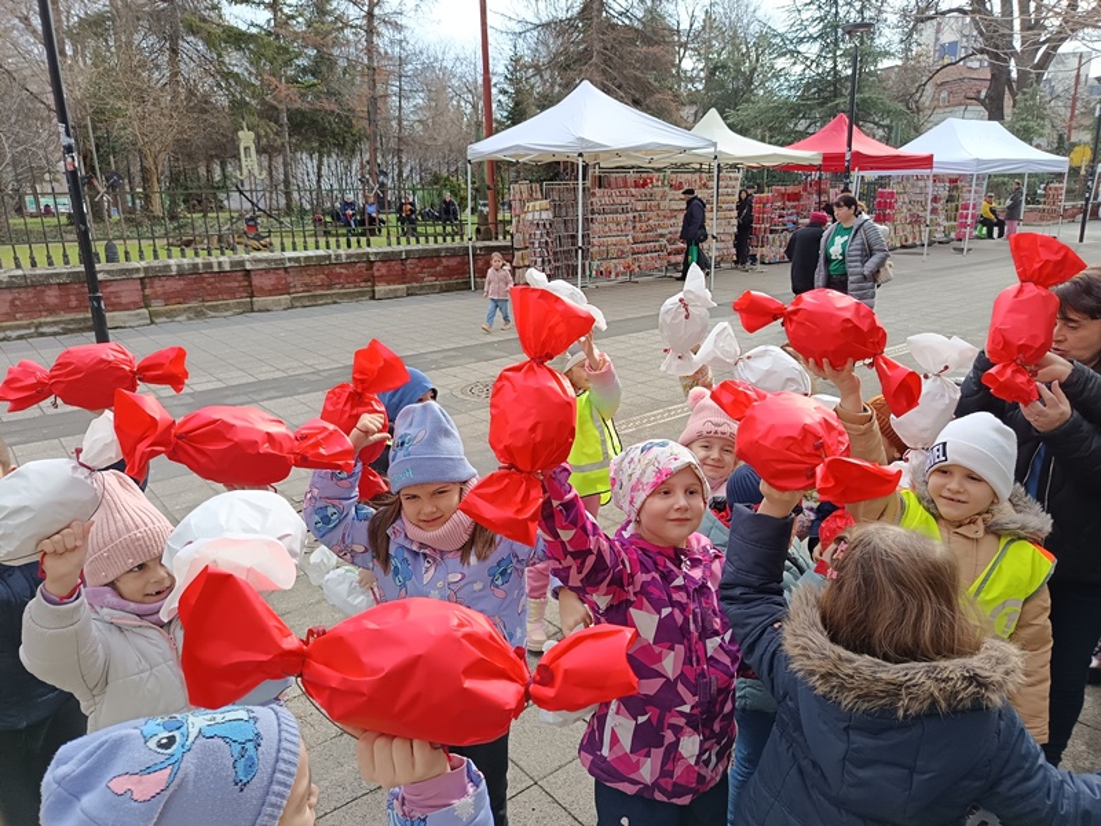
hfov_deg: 71.6
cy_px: 413
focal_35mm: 24
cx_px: 550
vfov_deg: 56.8
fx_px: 763
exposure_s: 1/900
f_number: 1.75
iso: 606
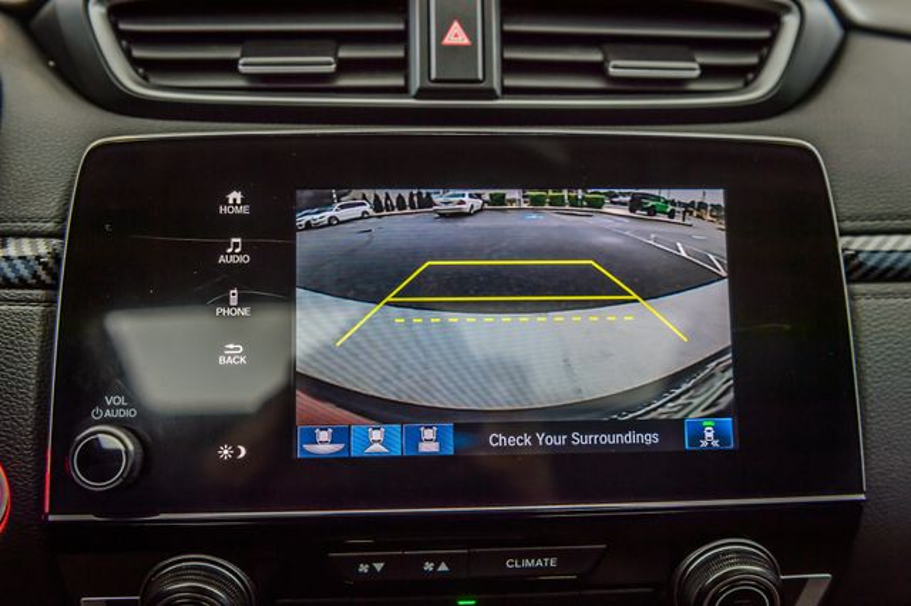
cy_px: 303
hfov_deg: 50.7
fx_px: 961
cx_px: 456
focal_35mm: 38
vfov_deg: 35.0
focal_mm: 38
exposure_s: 1/80
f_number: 4
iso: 400
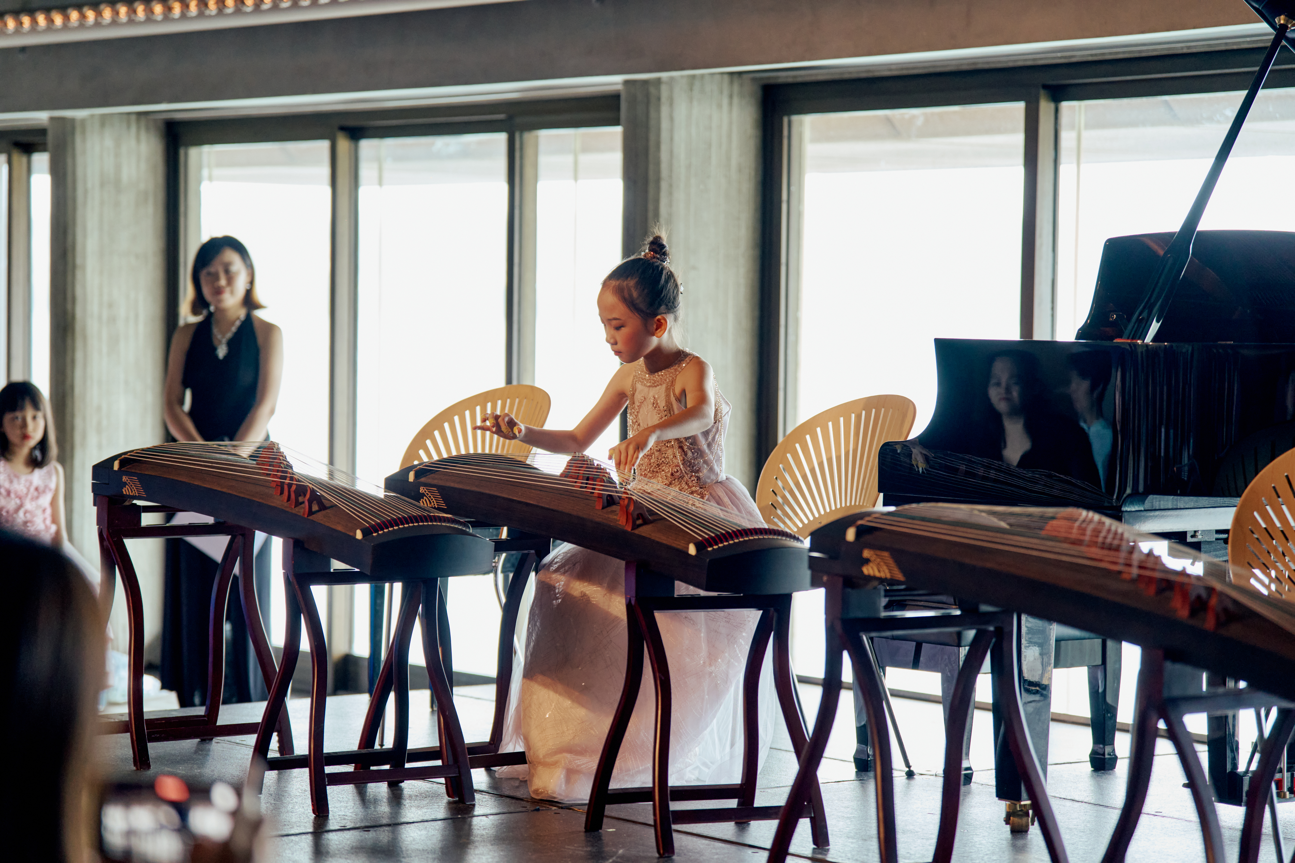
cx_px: 648
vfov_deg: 14.0
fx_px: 3525
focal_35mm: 98
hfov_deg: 20.8
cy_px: 432
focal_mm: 98
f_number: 2.8
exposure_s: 1/250
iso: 1250
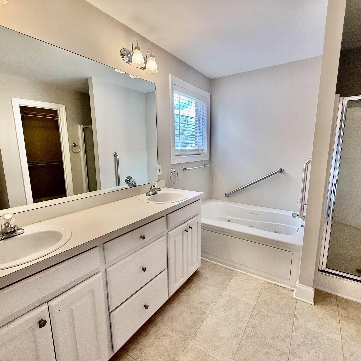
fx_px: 201
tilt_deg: -10.8
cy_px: 182
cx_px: 186
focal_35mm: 17
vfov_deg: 84.0
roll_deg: +0.4
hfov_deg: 83.9
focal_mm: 2.22
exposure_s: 1/120
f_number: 2.2
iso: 250
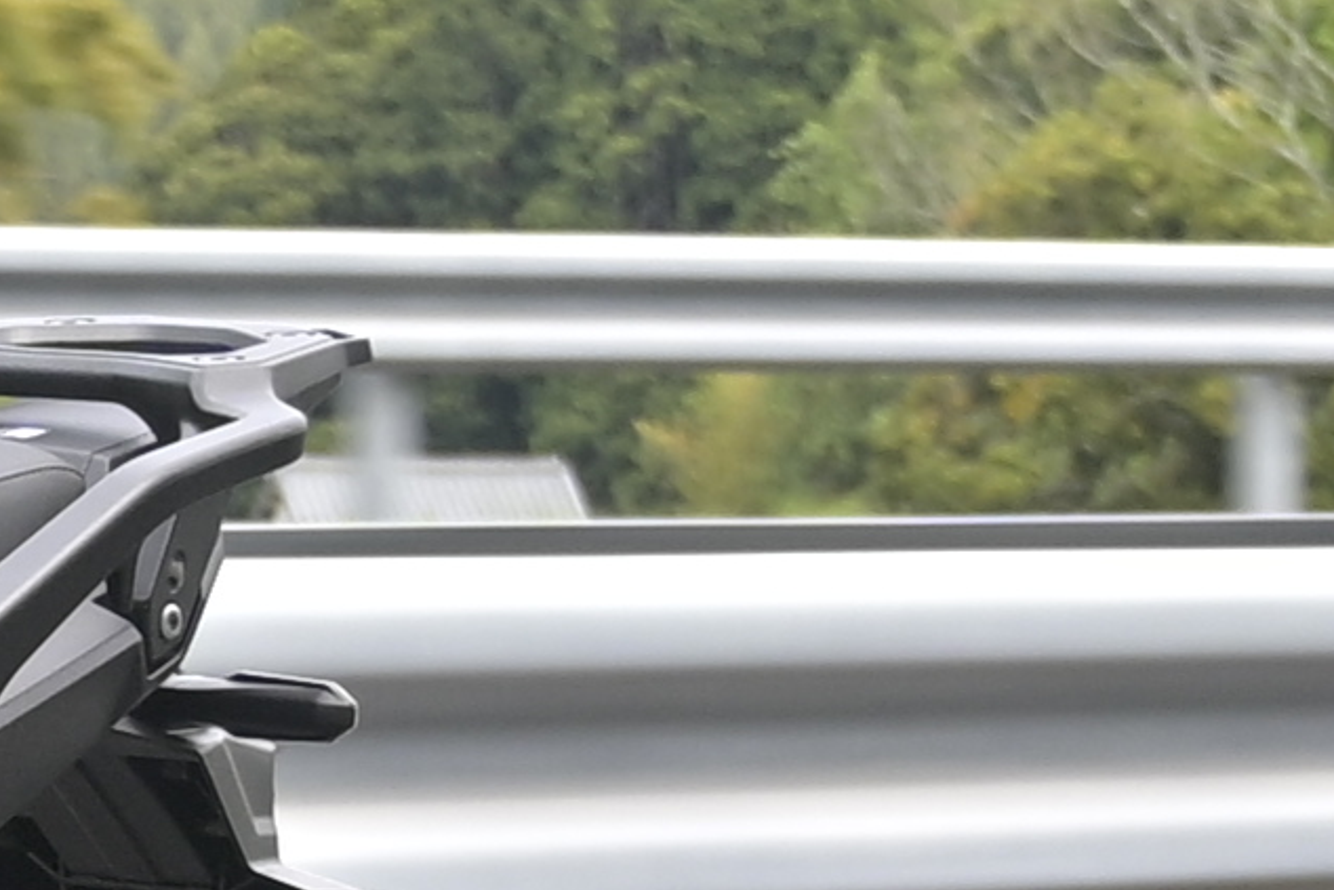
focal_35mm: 314
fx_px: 11637
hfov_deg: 6.4
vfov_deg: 4.4
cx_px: -1273
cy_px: 1041
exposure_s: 1/100
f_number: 4.5
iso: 200
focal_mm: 33.5
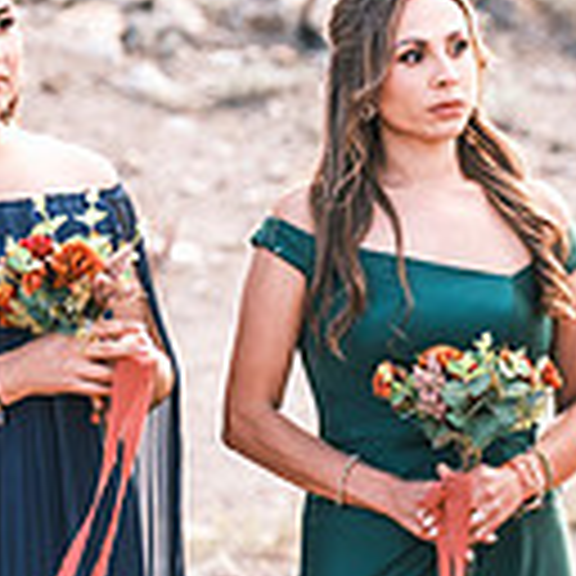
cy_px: 439
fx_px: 10655
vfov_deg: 3.1
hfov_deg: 3.1
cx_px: 900
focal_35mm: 566
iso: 400
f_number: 2.8
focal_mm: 98.2
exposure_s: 1/280
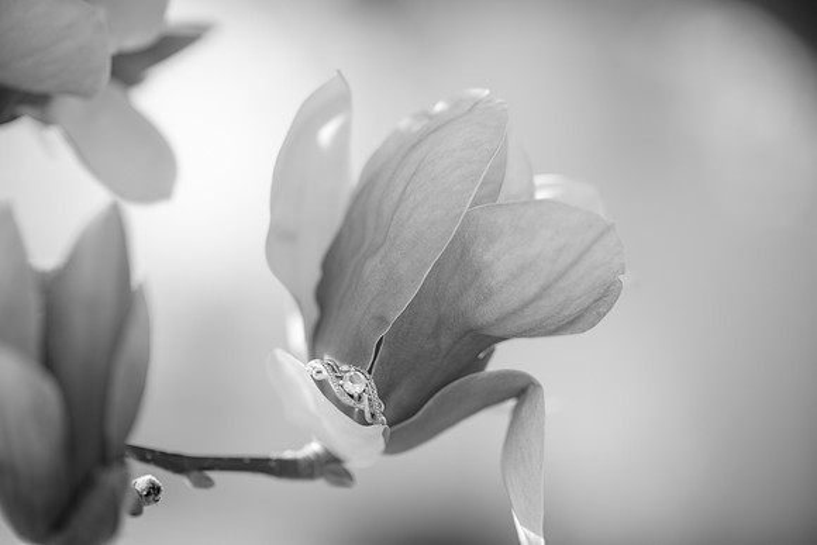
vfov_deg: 15.2
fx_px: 2043
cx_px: 408
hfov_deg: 22.6
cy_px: 272
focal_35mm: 90
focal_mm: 90
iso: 100
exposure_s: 1/200
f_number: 3.3
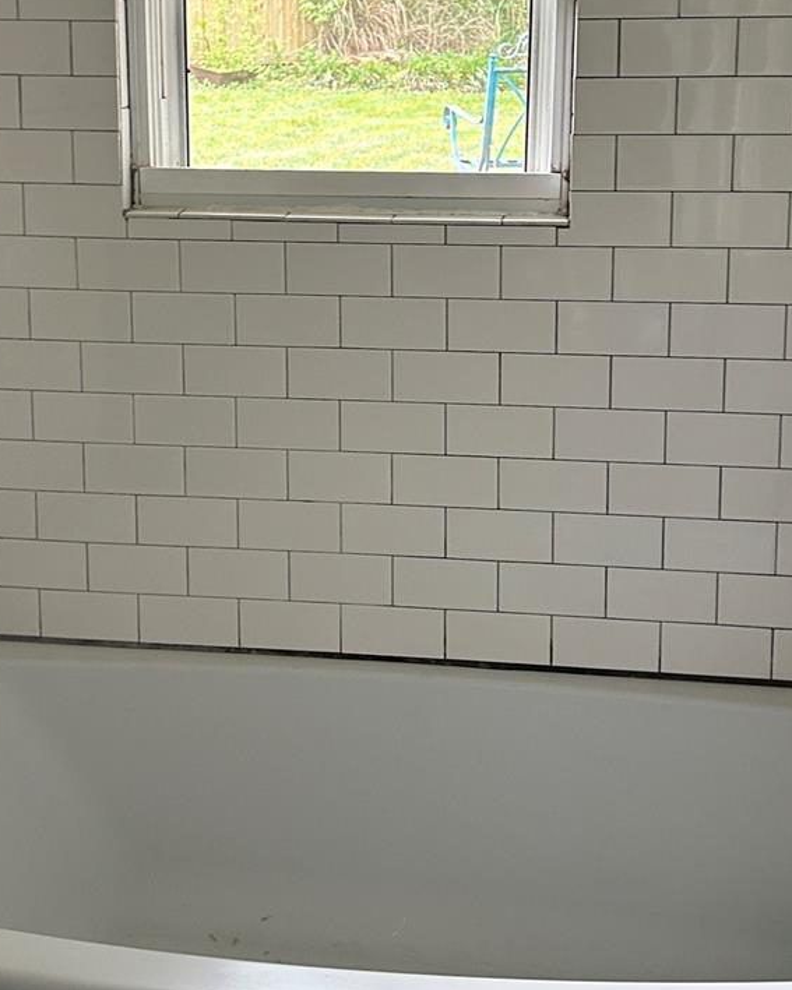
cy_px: 303
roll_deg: +2.1
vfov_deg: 33.7
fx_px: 1612
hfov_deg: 27.6
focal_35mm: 55
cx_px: 381
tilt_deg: -10.0
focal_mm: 5.7
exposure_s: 1/94
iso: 125
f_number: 1.5
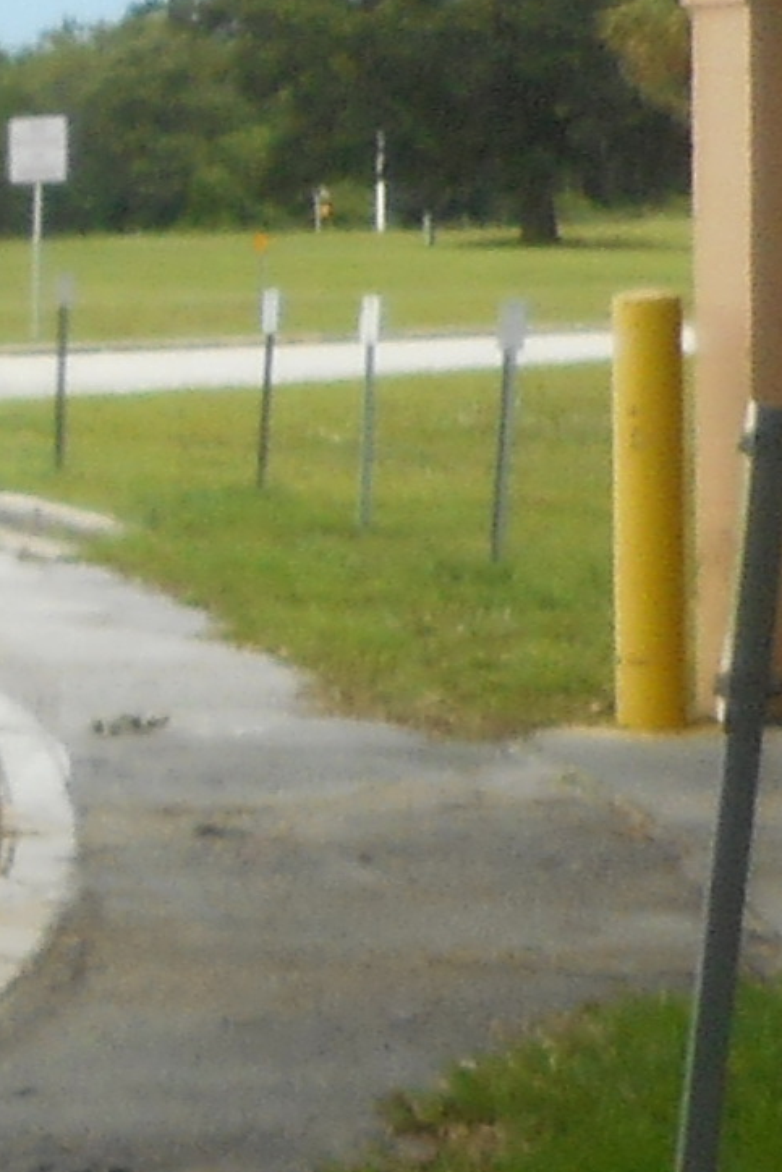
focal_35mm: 131
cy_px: 614
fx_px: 4266
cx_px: -2063
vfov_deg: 15.6
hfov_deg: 7.9
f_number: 3.7
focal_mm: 4.5
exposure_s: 1/250
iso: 80
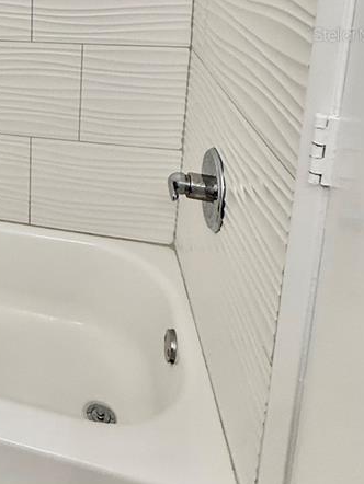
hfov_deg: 30.4
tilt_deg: -12.9
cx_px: -102
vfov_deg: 43.9
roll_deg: +2.4
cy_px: 34
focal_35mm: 38
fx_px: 532
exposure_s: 1/120
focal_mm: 2.22
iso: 125
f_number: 2.2
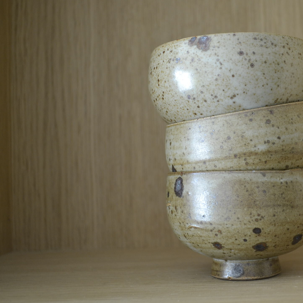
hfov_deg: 31.4
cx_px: 242
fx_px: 525
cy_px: 143
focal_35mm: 53
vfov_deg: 32.2
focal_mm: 26
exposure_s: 1/60
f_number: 4.2
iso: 640
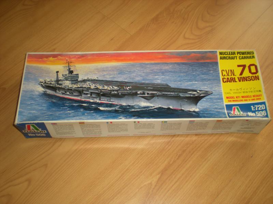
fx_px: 300
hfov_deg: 49.0
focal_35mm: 38
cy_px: 102
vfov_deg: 37.7
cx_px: 136
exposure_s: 1/44.6
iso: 64
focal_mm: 6.3
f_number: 3.1
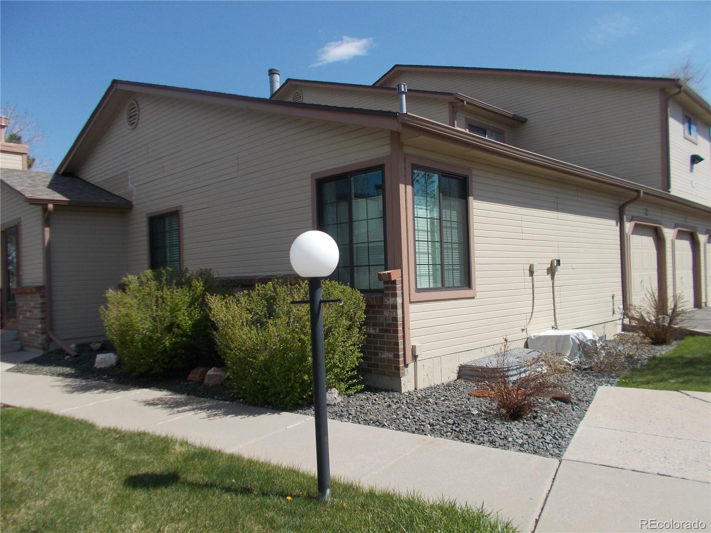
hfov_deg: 67.3
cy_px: 266
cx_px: 356
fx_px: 534
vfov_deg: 53.1
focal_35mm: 26
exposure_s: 1/160
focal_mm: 4.6
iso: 80
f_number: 8
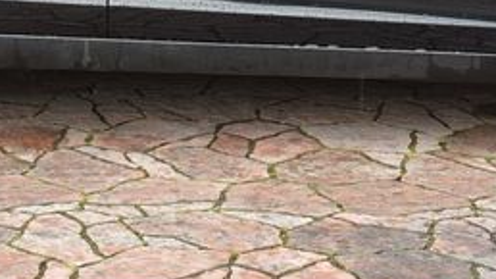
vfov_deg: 7.5
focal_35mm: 158
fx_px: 2078
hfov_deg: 13.6
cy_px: -181
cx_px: 177
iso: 500
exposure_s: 1/125
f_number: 5.6
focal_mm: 38
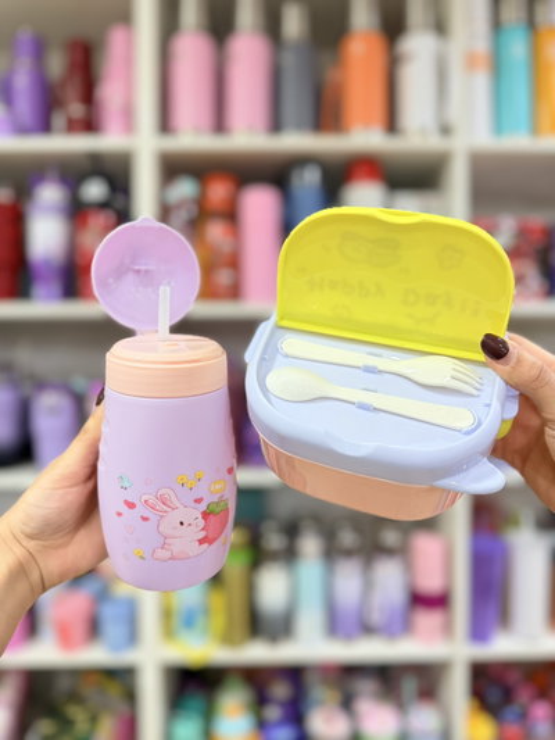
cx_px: 278
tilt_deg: -1.3
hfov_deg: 56.8
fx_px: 513
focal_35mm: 24
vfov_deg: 71.6
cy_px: 370
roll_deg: +0.1
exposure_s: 1/50
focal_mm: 6.76
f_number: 1.78
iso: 250
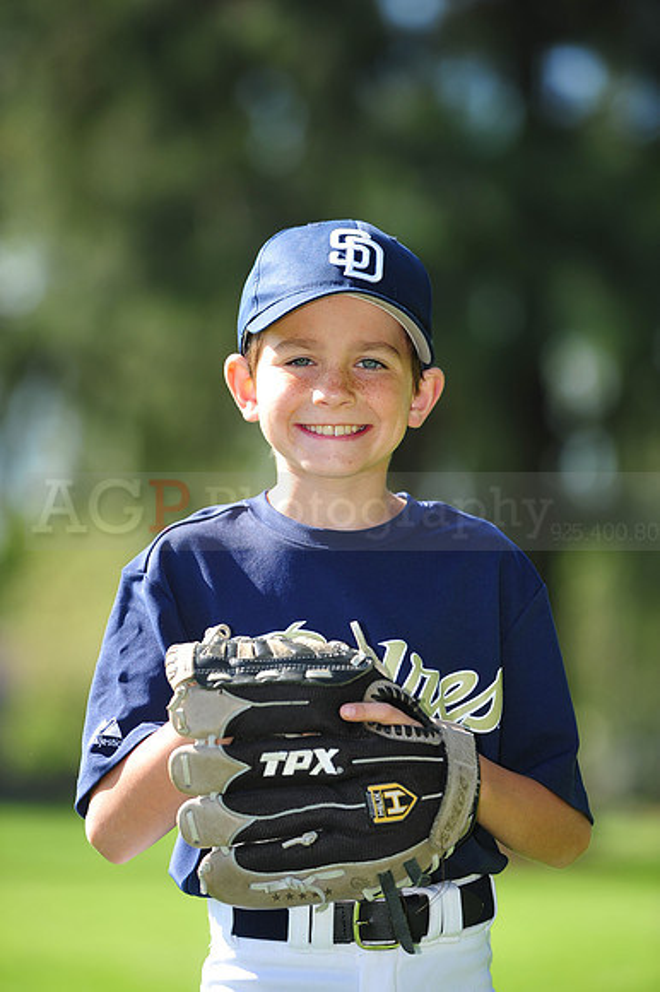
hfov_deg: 6.9
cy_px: 496
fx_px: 5506
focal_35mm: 200
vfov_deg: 10.3
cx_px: 330
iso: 200
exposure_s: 1/500
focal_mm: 200
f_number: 4.5
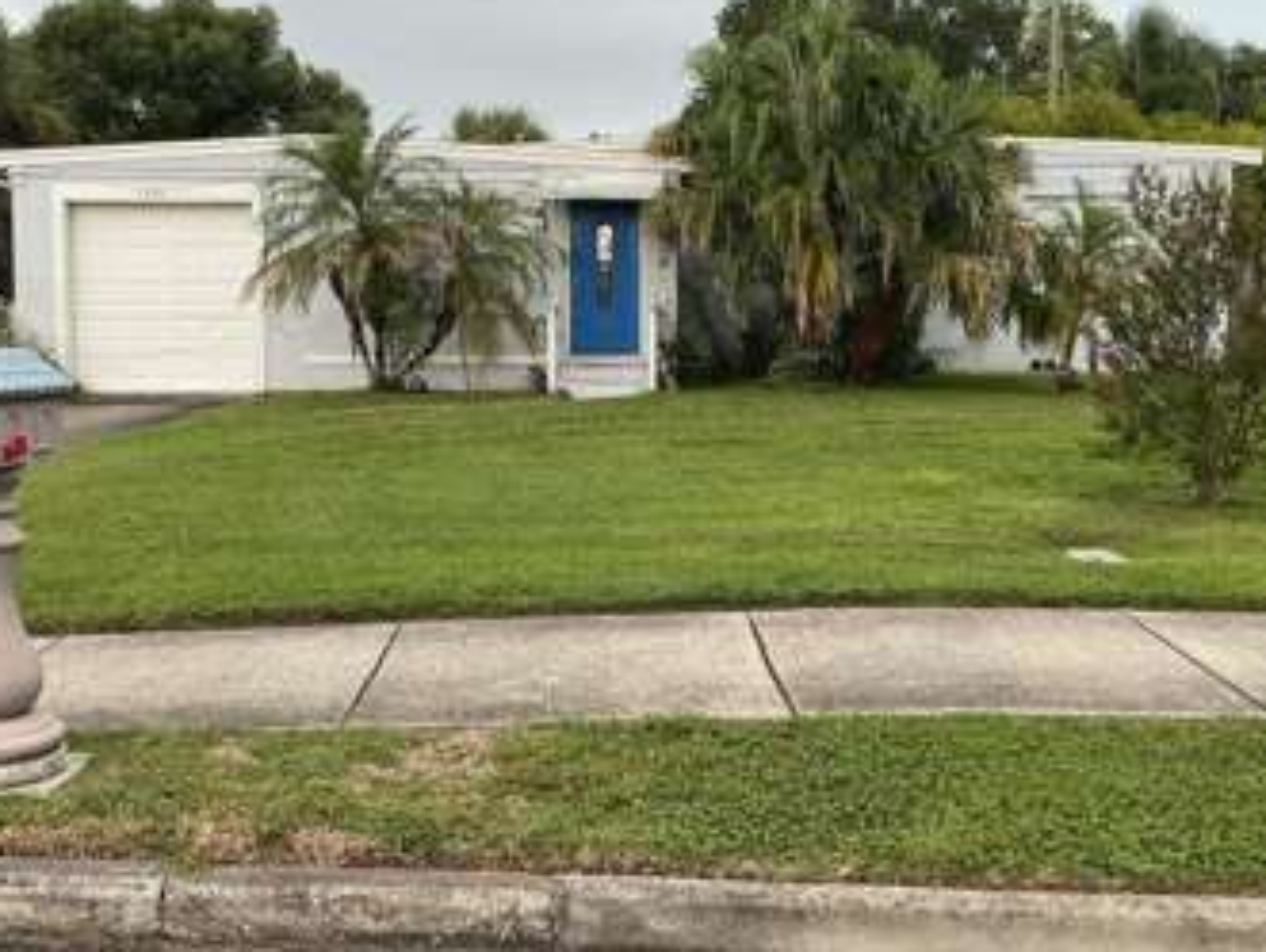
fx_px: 1538
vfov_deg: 34.4
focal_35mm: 42
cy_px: 421
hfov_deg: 44.7
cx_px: 589
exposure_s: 1/120
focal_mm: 3
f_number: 1.8
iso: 40
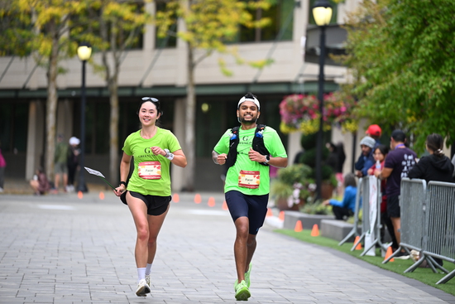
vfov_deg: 6.9
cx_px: 228
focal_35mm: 200
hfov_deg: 10.3
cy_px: 152
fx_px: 2528
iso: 800
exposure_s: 1/2000
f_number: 2.8
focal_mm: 200
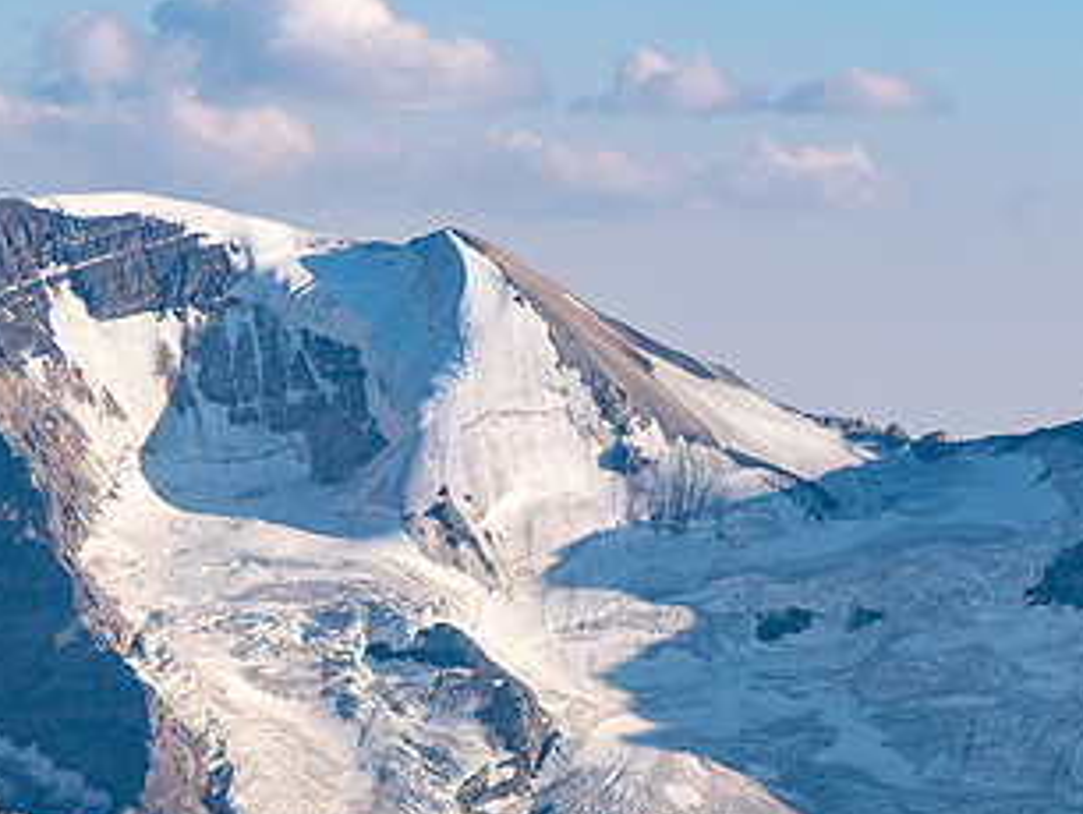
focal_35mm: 322
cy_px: 639
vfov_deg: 4.6
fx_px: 10082
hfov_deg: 6.1
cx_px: 549
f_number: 8
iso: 200
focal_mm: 85
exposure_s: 1/500
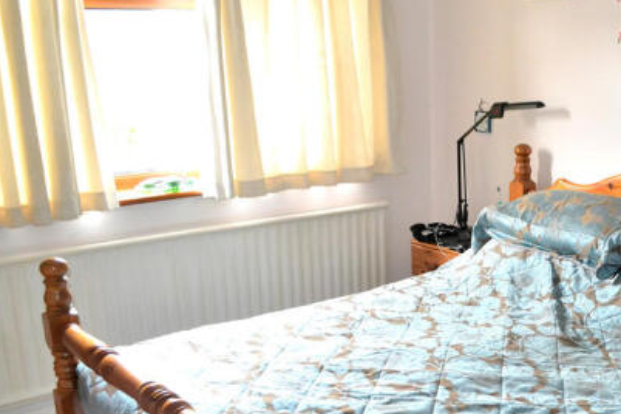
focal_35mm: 44
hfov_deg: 42.8
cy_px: 273
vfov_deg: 30.3
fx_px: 759
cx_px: 484
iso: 3200
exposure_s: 1/60
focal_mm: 18
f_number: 3.5
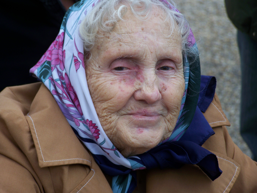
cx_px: 128
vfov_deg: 8.8
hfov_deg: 11.7
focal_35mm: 169
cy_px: 96
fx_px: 1255
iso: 64
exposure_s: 1/200
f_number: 3.3
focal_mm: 28
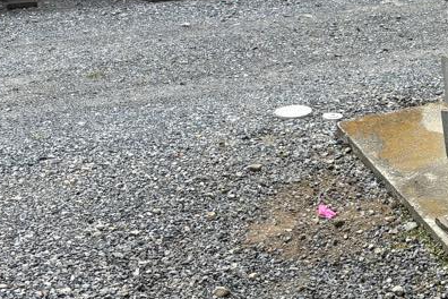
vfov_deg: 16.5
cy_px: 232
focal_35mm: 82
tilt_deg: -25.6
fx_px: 1020
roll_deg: +0.6
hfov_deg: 23.6
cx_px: 464
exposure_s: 1/2208
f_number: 1.6
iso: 50
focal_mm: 5.96
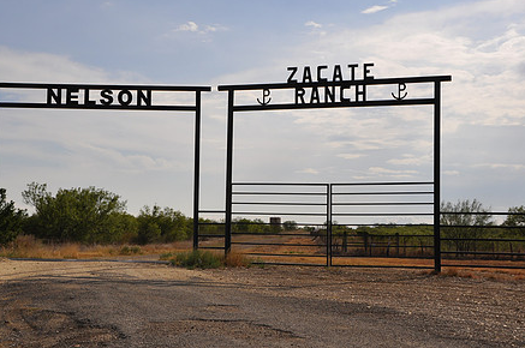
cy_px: 148
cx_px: 208
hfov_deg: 28.9
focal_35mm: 70
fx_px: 1014
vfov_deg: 19.5
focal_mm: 35
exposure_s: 1/400
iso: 200
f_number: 10
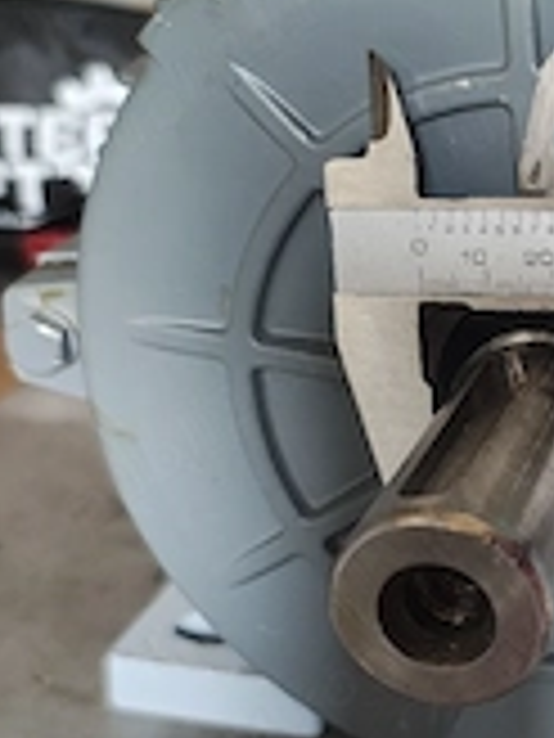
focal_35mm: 61
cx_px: 653
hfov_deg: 22.3
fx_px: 1302
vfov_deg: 31.5
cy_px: 477
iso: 377
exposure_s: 1/60.2
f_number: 1.4
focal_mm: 5.89
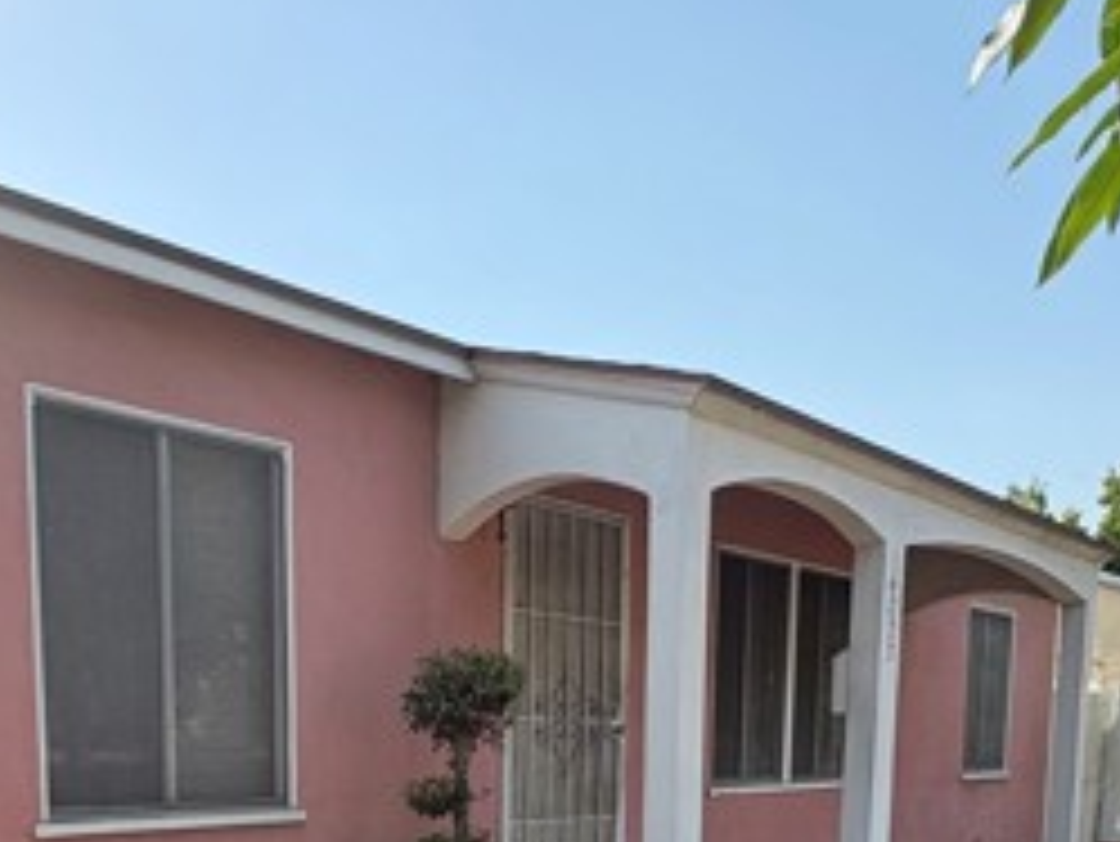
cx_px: 378
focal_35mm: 36
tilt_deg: -5.8
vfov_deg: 35.0
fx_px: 1165
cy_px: 887
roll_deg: +0.8
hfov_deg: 50.5
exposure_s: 1/529
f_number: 2.2
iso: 64
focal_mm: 2.22
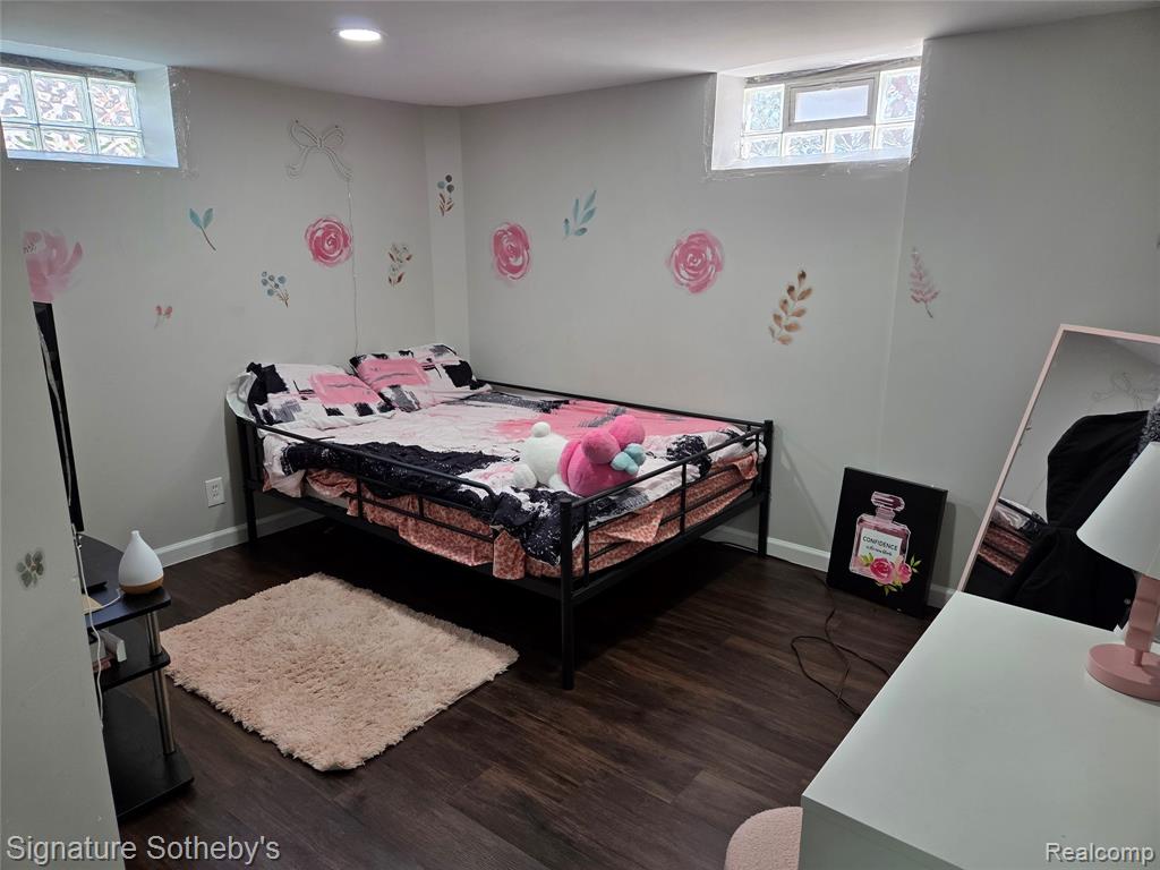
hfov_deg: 73.9
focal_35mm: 23
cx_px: 580
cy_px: 435
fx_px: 771
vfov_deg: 58.9
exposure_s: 1/120
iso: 125
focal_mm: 5.4
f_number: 1.8
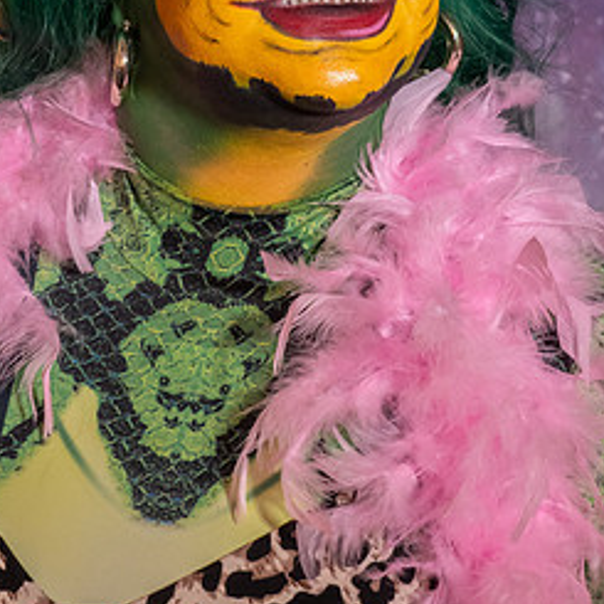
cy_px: 86
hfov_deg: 14.3
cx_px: 293
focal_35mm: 122
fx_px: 2408
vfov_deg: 14.2
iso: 1600
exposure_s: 1/50
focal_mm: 52
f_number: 5.6
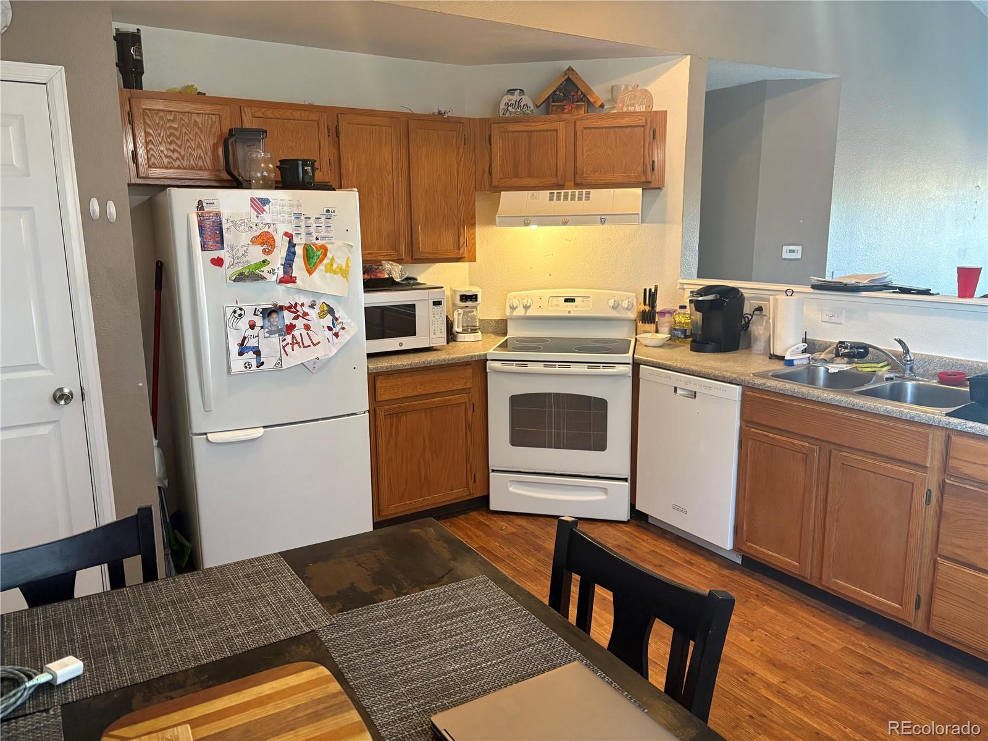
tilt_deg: -11.3
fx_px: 742
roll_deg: +0.2
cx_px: 494
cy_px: 370
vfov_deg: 53.1
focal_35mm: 26
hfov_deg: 67.3
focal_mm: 5.96
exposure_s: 1/60
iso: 250
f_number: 1.6
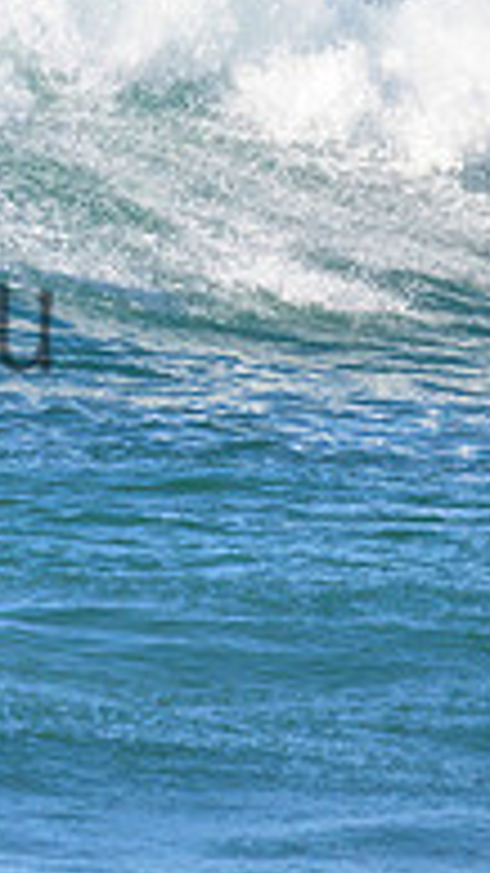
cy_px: 268
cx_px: -423
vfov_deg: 0.9
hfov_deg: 0.5
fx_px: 52918
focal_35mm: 2289
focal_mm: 700
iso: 1600
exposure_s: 1/2000
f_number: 11
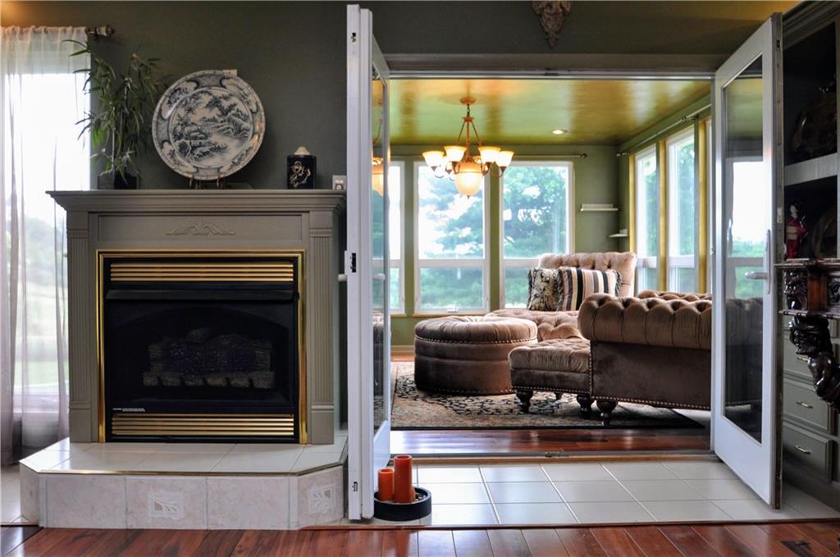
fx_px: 699
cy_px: 278
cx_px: 420
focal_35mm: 30
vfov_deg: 43.5
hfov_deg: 62.0
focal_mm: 20
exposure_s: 1/60
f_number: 4.2
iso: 400
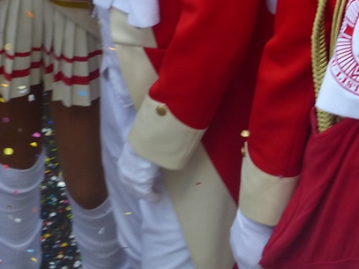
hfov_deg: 5.1
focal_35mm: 386
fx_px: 4002
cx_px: 467
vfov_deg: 3.8
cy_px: -59
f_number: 4
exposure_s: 1/250
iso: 200
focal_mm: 23.5
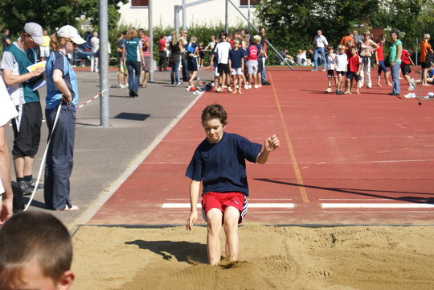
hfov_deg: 19.5
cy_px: 145
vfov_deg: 13.0
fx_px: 1266
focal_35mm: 105
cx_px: 217
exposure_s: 1/320
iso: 100
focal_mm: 70
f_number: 6.3
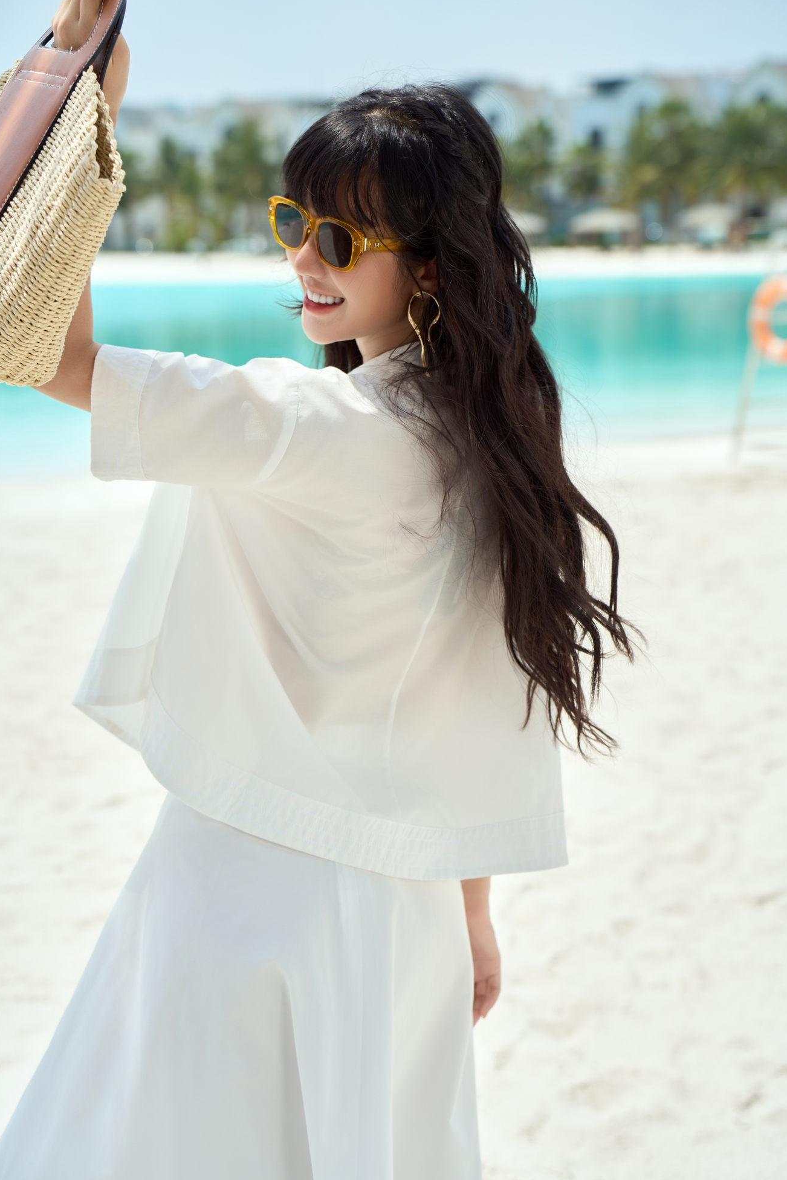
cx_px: 398
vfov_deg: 35.6
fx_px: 1836
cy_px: 587
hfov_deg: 24.2
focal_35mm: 56
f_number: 3.5
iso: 100
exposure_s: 1/1000
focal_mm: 55
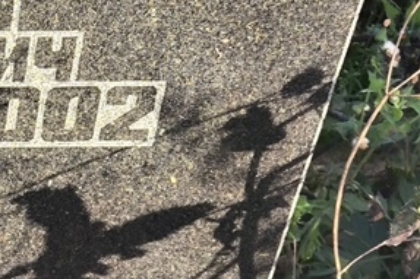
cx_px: -146
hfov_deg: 13.6
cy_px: 127
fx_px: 1691
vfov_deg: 9.5
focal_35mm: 145
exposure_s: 1/240
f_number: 1.7
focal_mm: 4.71
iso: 50
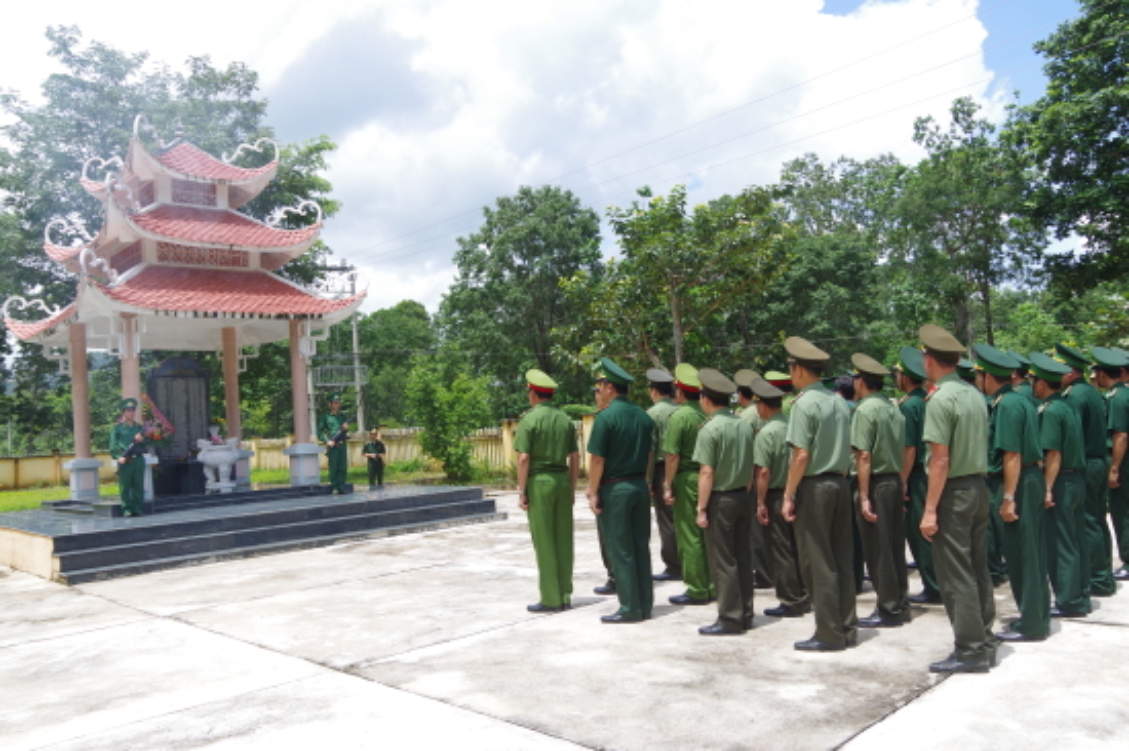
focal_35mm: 27
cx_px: 564
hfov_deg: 67.4
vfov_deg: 47.9
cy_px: 376
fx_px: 846
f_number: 7.1
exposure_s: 1/200
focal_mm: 18
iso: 100
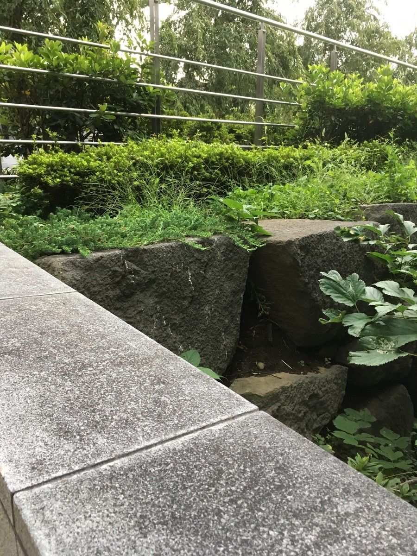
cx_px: 208
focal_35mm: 29
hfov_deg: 48.2
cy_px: 278
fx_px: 466
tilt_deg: -14.8
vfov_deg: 61.7
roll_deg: -0.4
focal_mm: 4.15
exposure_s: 1/30
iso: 125
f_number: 2.2
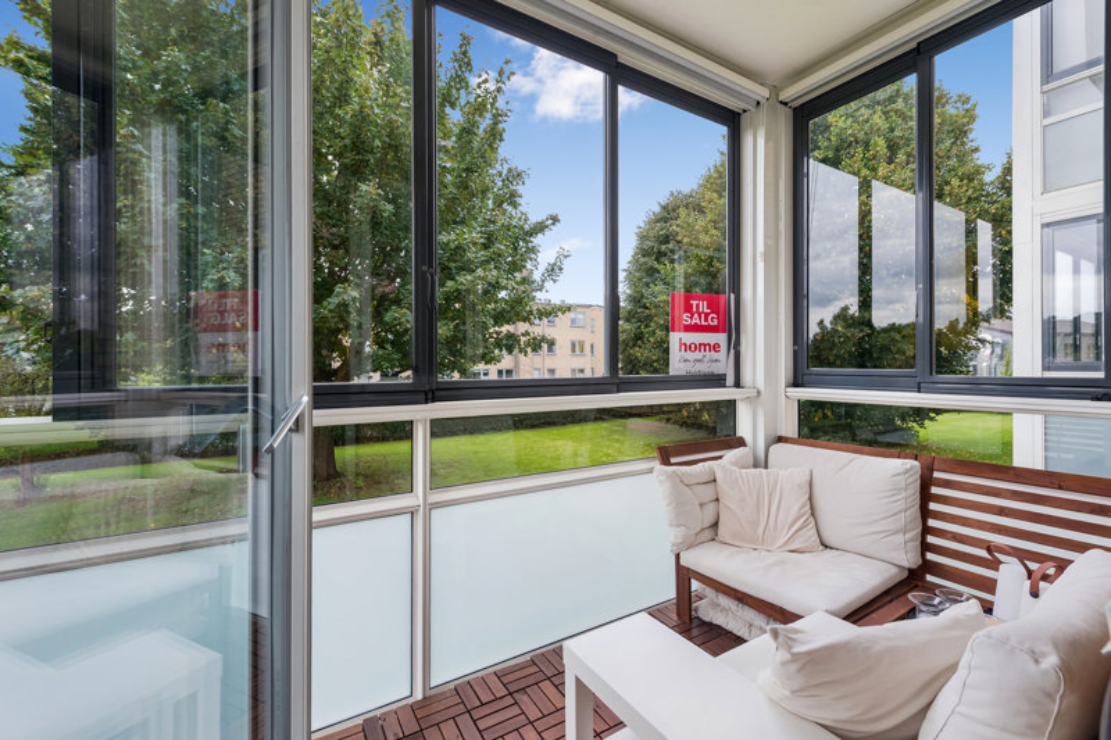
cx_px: 556
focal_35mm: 15
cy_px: 370
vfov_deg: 77.3
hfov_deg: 100.4
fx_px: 463
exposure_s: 1/15
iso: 250
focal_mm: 15
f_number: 10
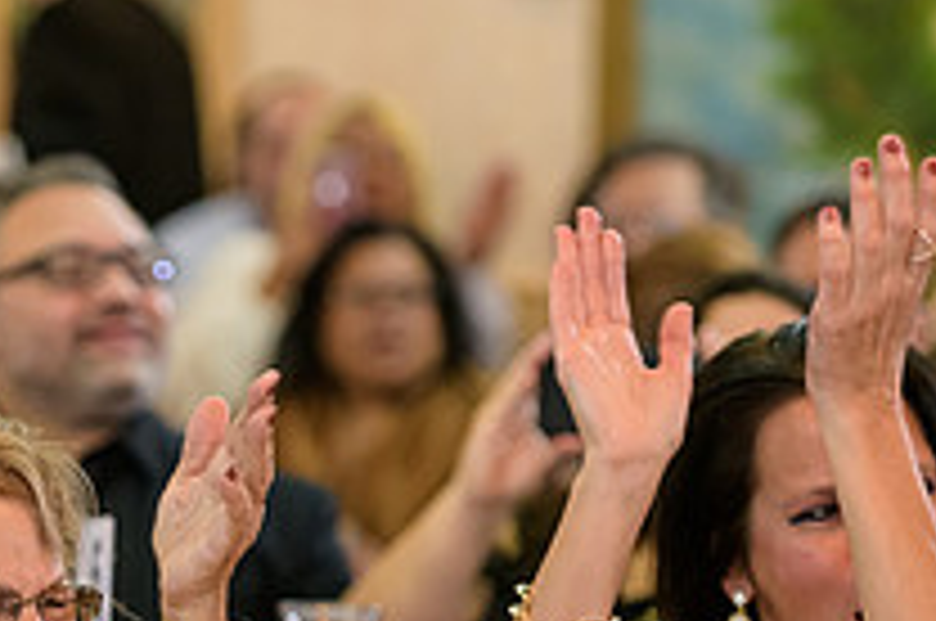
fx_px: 8125
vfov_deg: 4.4
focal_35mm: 313
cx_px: -54
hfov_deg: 6.6
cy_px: 682
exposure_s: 1/125
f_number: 3.2
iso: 1600
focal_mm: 112
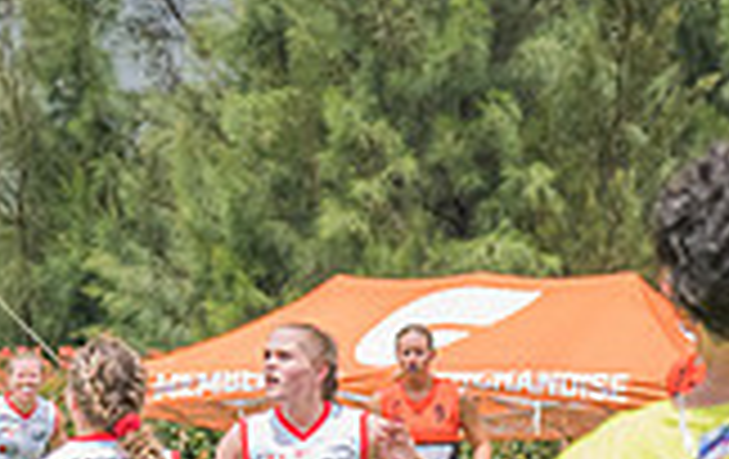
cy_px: 266
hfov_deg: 3.3
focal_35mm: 641
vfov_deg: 2.1
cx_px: -242
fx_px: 12762
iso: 800
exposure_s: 1/1250
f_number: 9
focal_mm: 120
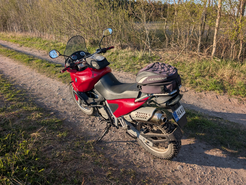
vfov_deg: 56.9
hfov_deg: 71.5
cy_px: 92
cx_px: 123
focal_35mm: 24
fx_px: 171
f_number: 1.68
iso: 22
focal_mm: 6.9
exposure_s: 1/5291
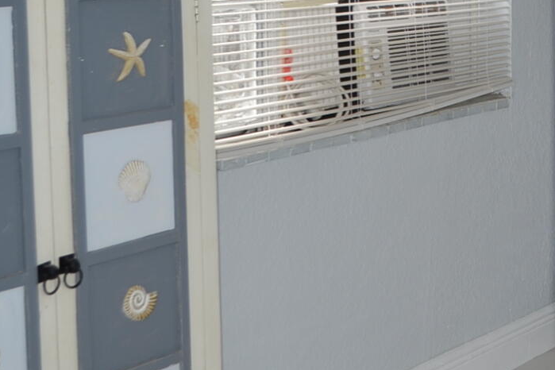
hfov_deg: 21.4
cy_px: 36
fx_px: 1372
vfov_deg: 15.2
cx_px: 646
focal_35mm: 89
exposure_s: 1/160
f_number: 4
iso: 100
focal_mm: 18
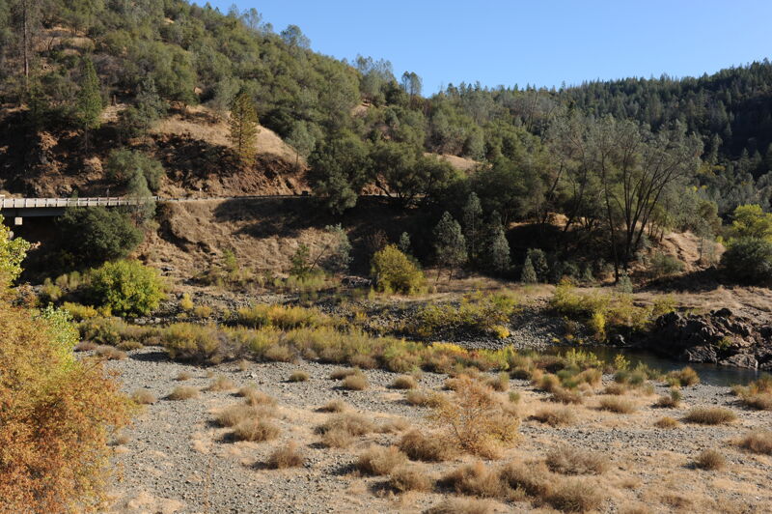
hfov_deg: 54.5
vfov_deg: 37.8
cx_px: 386
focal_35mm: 35
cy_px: 257
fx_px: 750
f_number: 10
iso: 320
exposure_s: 1/320
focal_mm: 35
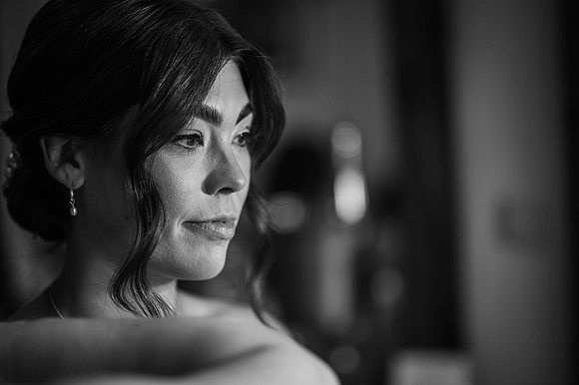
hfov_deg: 23.9
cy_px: 192
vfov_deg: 16.1
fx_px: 1366
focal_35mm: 85
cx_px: 290
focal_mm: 85
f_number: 1.8
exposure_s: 1/320
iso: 100
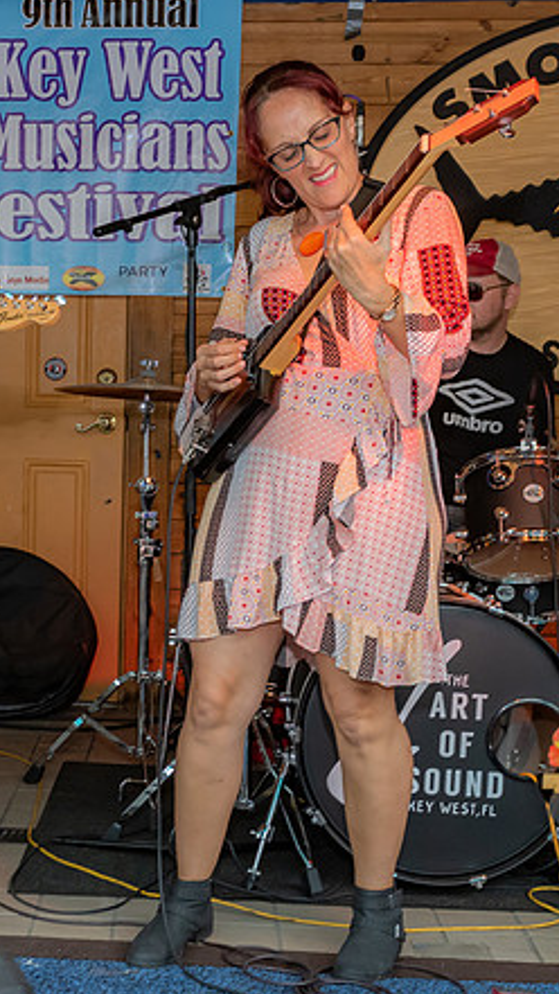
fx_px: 1502
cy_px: 574
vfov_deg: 36.5
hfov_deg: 20.7
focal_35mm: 57
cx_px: 78
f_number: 5.6
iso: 800
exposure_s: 1/160
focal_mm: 24
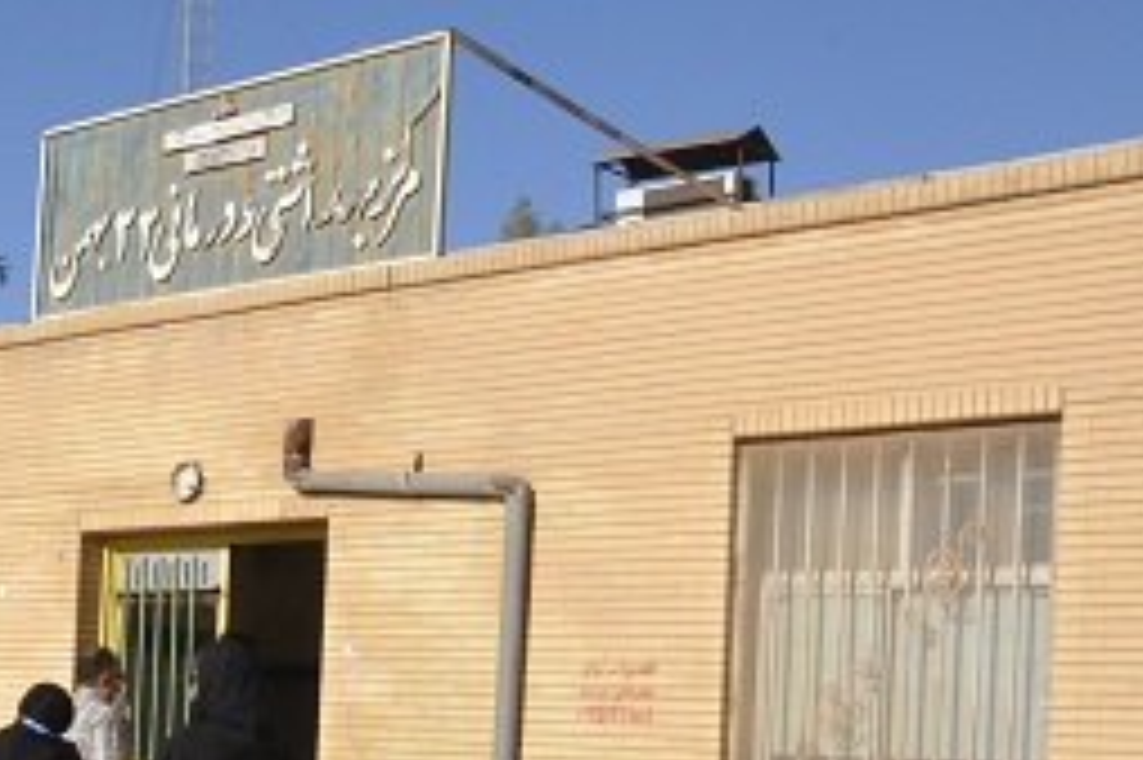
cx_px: 90
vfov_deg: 20.0
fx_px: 2094
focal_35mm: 66
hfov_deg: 29.2
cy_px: 744
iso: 1600
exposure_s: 1/1000
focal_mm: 22
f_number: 16
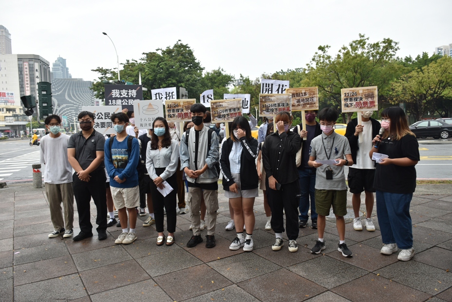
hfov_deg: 67.3
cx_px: 226
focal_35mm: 27
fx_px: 339
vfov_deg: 48.0
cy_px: 151
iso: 125
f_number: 5.6
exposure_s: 1/125
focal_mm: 18
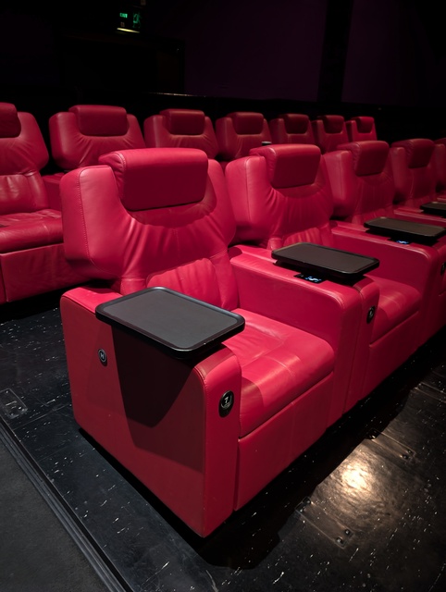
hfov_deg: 56.9
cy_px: 296
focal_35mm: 24
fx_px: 411
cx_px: 223
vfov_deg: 71.5
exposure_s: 1/13.6
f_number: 1.68
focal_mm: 6.9
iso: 3017
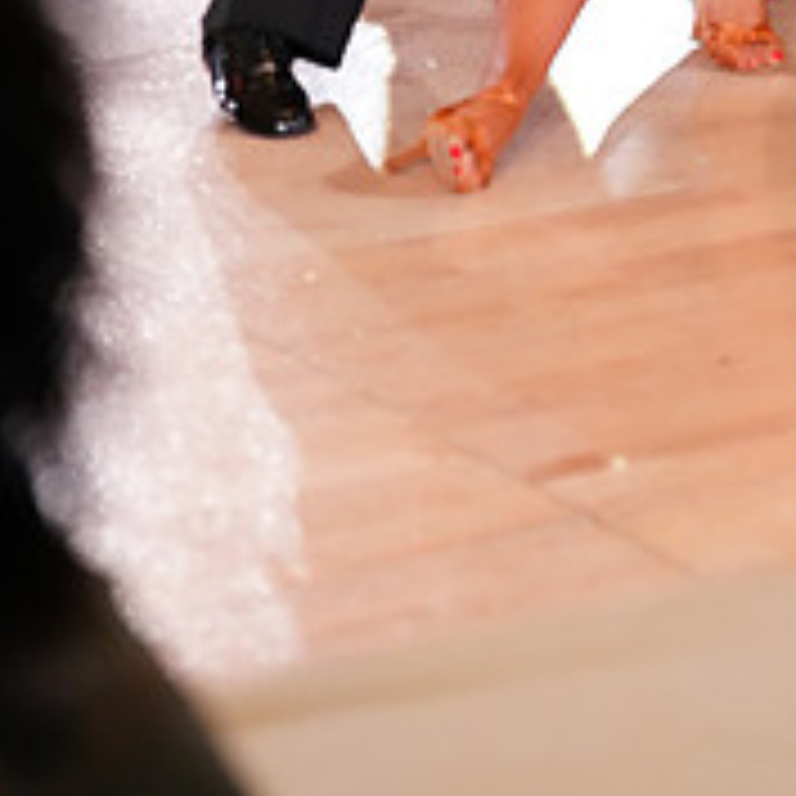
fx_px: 5073
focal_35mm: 195
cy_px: -373
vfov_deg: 8.8
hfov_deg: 8.9
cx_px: 758
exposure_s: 1/640
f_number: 3.2
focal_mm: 70
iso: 3200
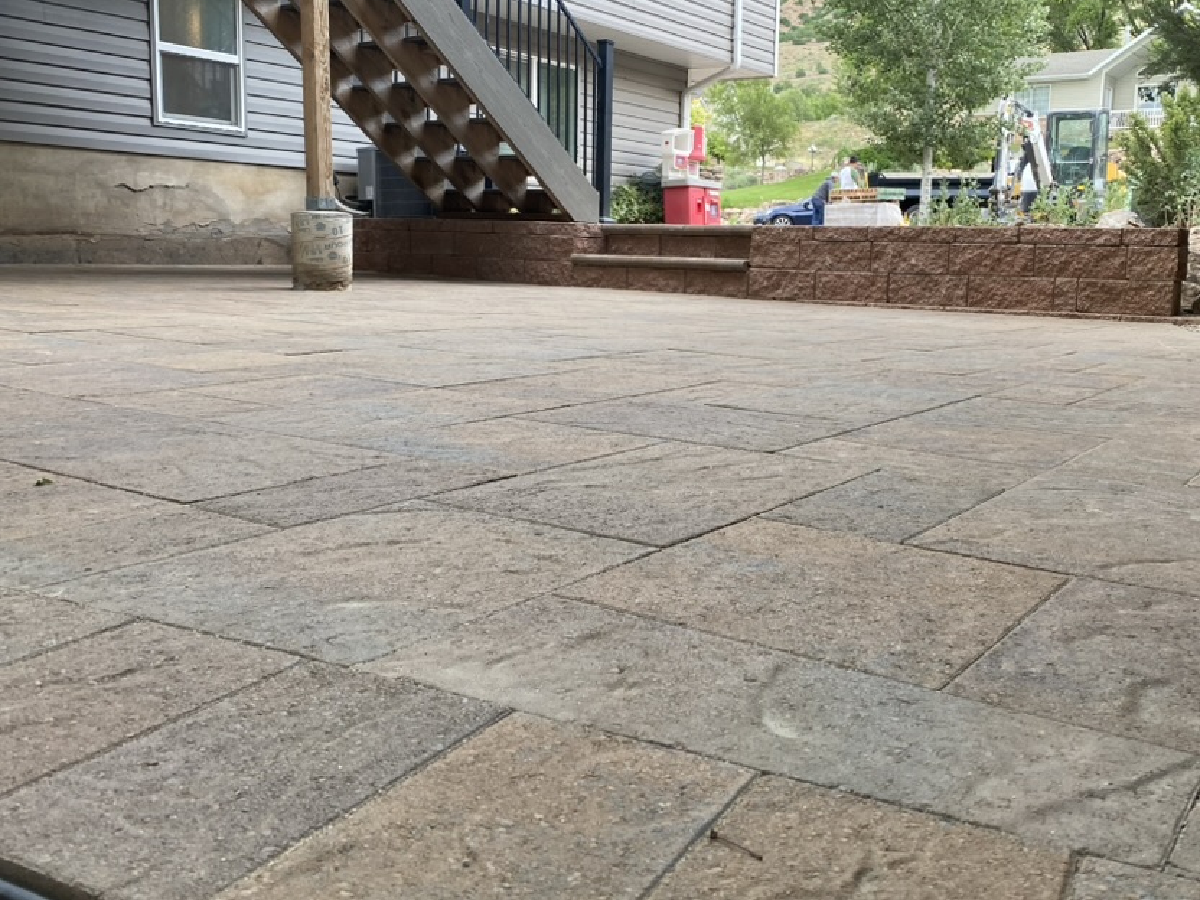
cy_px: 415
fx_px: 1109
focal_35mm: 32
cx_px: 692
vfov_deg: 44.1
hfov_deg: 56.6
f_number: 1.8
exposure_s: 1/121
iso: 64
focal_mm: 4.25
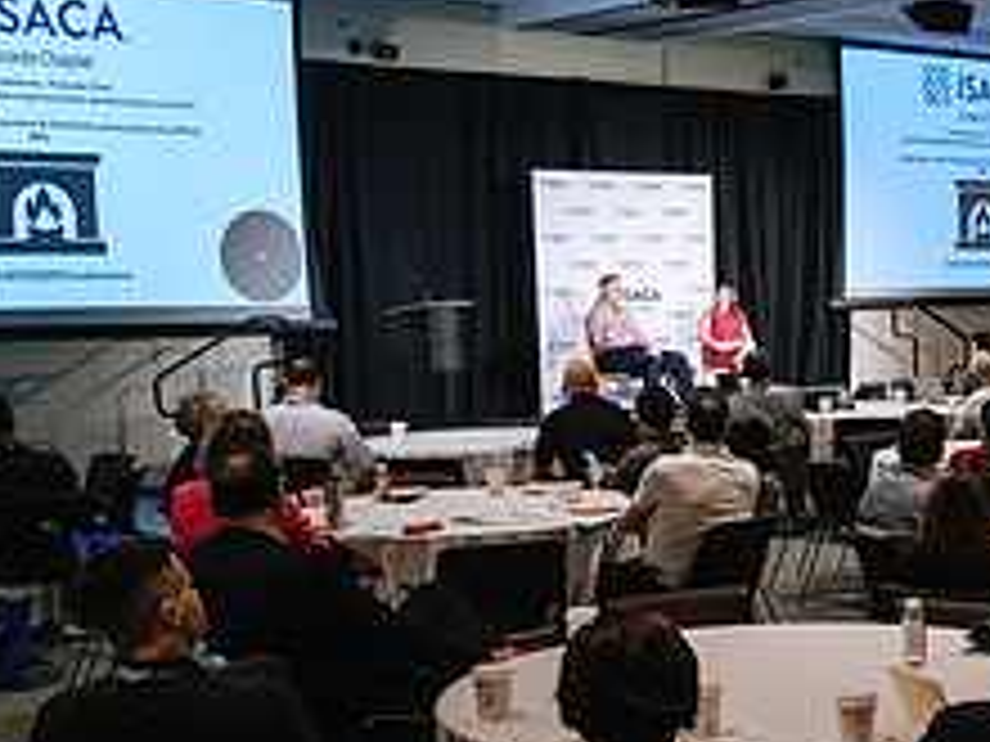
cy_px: 487
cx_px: 1077
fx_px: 1830
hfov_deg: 27.8
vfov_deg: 22.8
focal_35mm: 64
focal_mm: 16
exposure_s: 1/60
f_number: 2.8
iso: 800
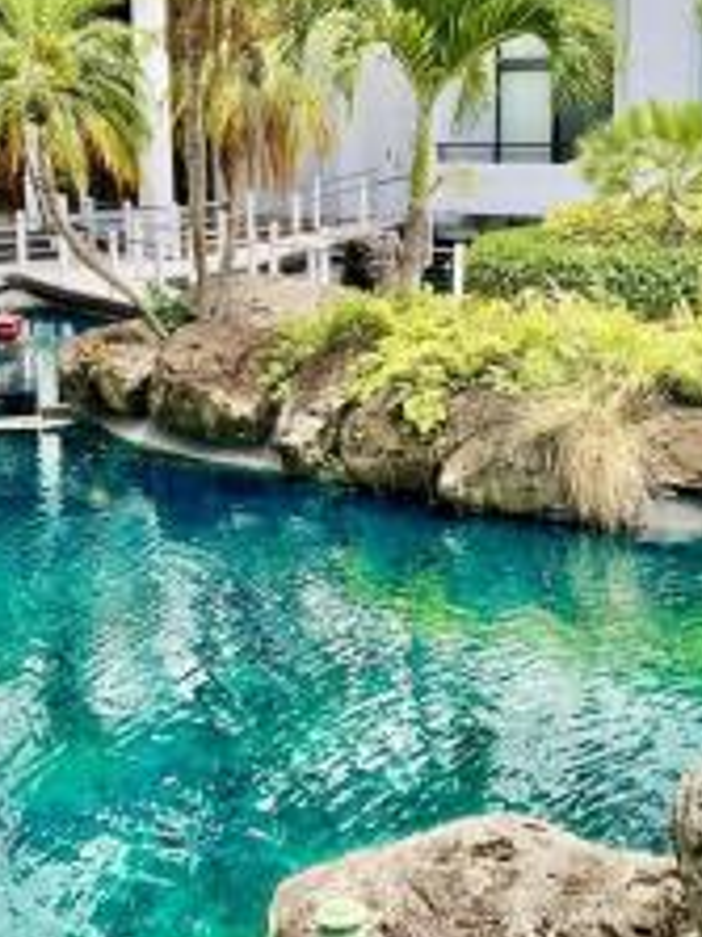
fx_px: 1407
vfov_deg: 36.5
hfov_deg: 28.0
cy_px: 328
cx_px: 376
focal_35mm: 52
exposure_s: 1/739
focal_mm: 3
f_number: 1.8
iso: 16
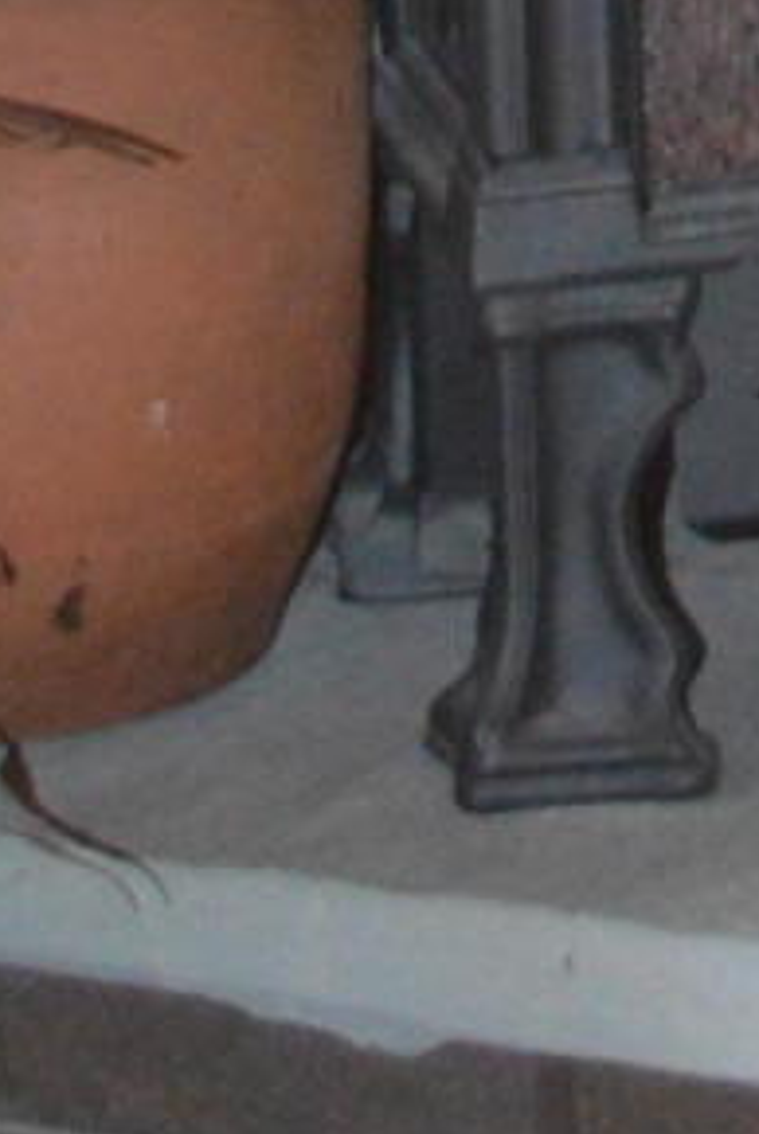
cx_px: 1888
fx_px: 9447
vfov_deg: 6.2
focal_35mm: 299
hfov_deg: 4.5
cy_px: -2542
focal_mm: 29
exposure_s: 1/60
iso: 2500
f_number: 4.5
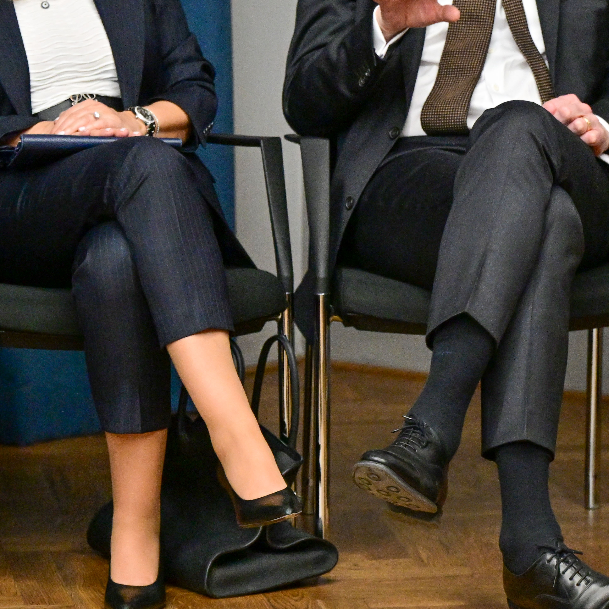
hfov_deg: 6.6
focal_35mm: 263
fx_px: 5235
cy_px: 110
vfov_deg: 6.6
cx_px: 714
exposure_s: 1/160
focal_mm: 110
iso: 4000
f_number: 4.5
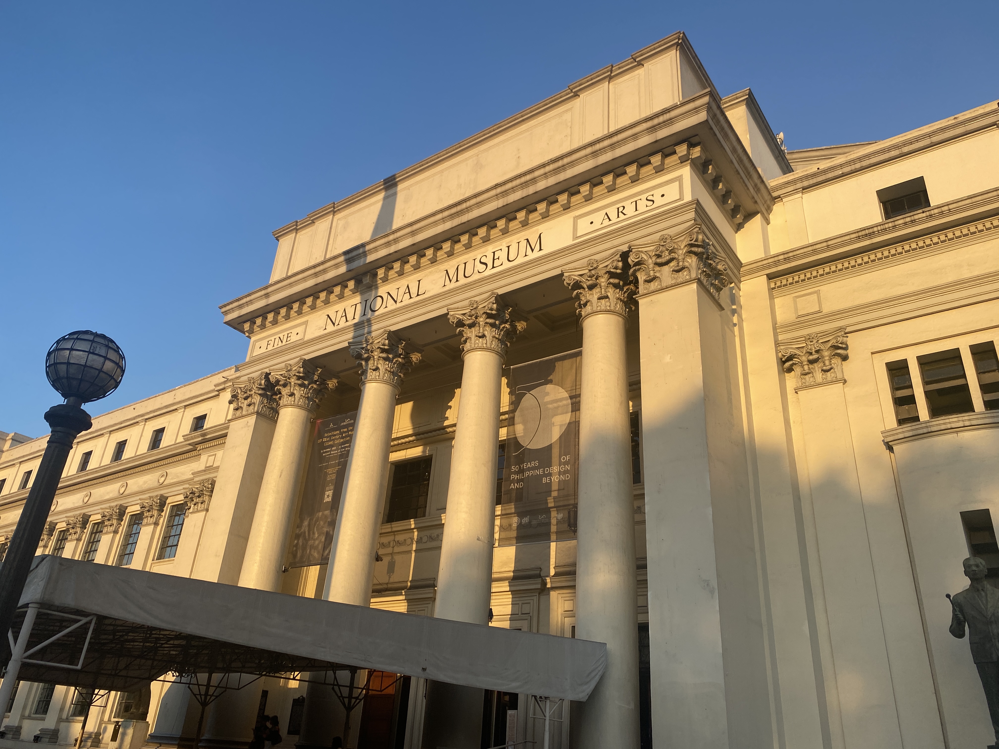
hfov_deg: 67.3
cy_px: 374
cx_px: 500
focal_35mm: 26
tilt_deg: +28.7
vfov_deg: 53.1
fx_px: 750
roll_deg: -2.7
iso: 32
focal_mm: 4.25
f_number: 1.8
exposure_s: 1/845
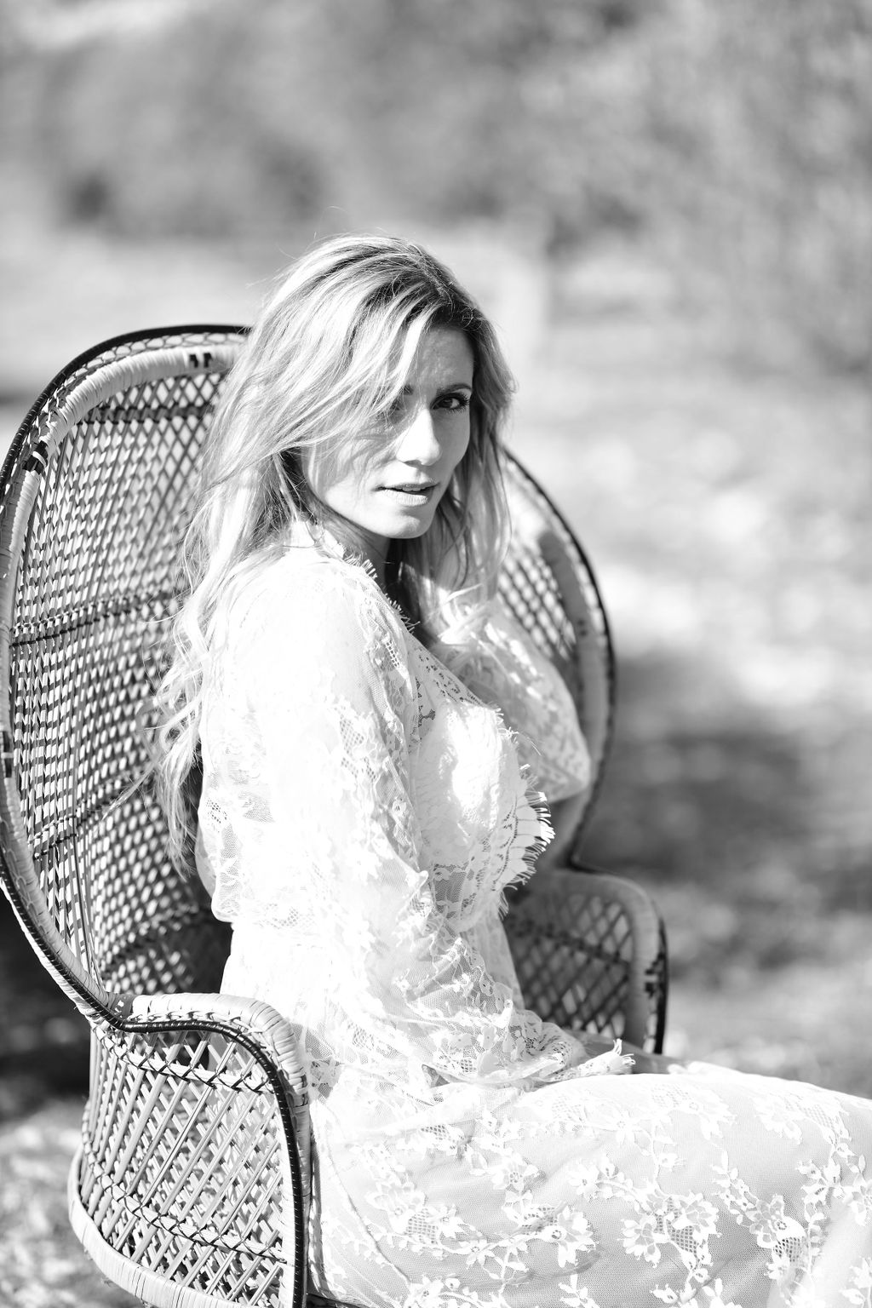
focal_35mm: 85
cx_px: 436
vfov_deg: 23.9
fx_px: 3088
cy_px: 654
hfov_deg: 16.1
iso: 100
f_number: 1.8
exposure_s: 1/2500
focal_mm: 85
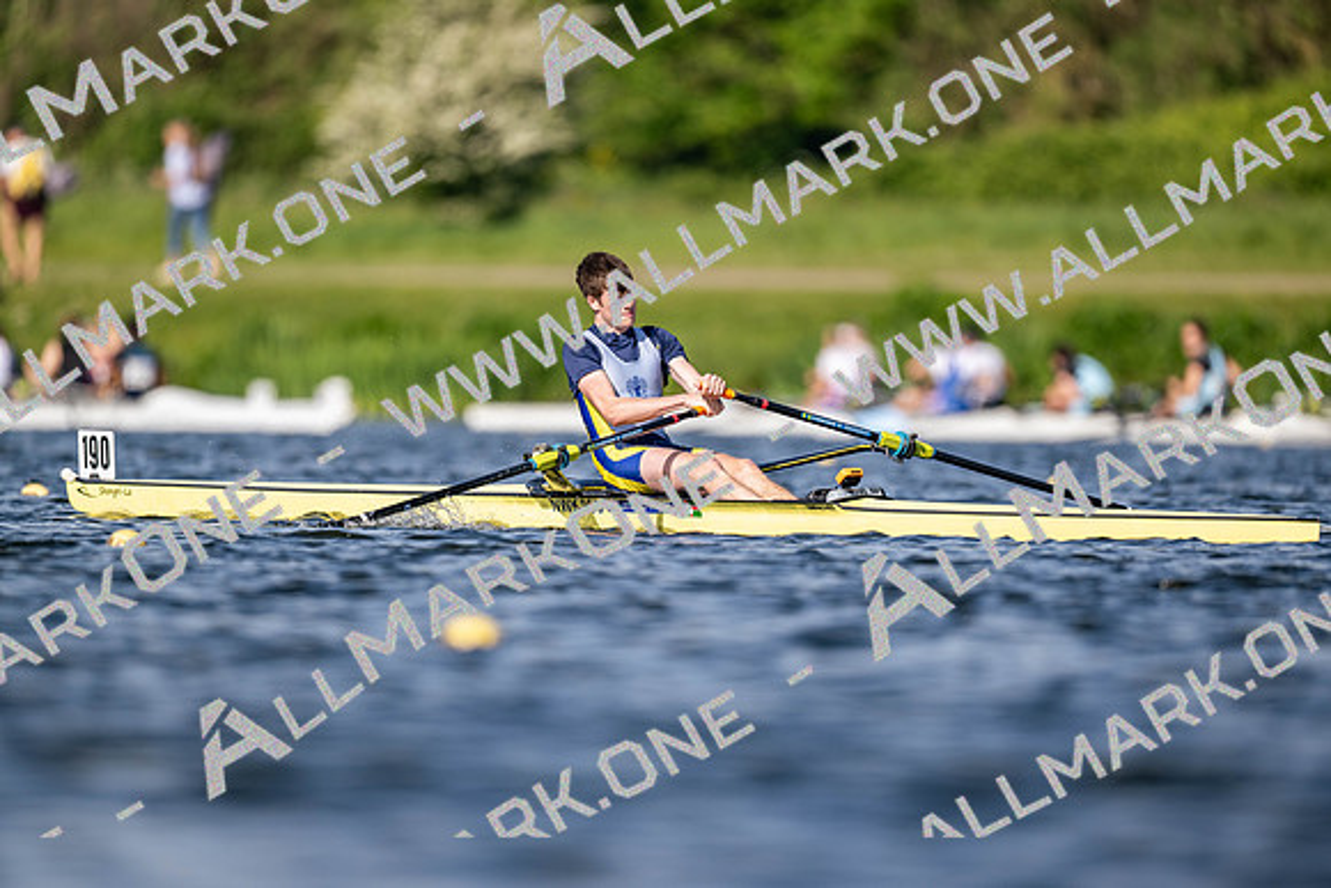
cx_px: 666
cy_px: 444
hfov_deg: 3.4
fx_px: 22187
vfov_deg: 2.3
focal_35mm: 600
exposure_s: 1/2500
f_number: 4
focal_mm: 600
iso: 200
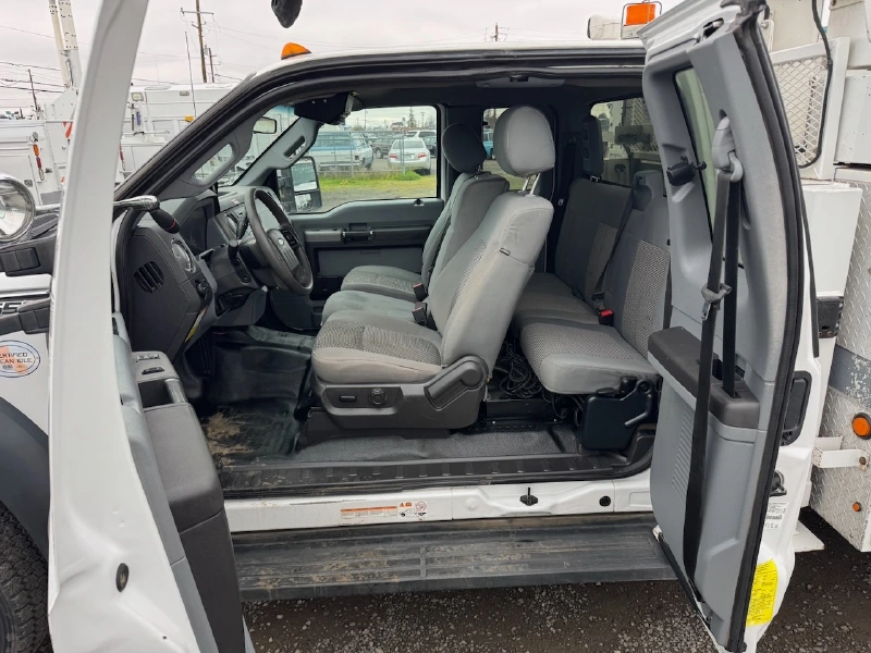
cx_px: 436
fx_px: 604
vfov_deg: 56.8
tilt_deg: -18.8
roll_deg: +0.6
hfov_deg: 71.6
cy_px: 326
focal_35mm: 24
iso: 64
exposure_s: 1/121
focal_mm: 6.76
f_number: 1.78
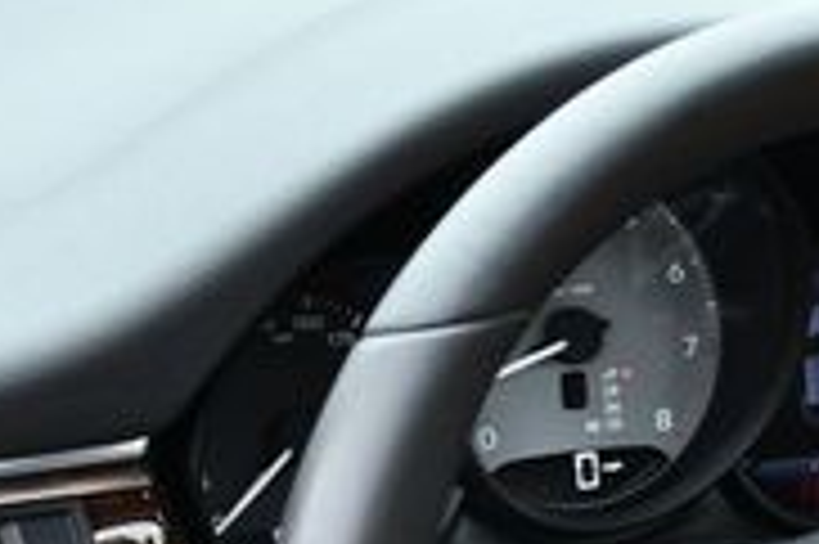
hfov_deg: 14.0
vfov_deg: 9.5
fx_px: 3205
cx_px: 1048
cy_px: 760
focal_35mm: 141
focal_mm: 20
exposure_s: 1/250
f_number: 3.8
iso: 400
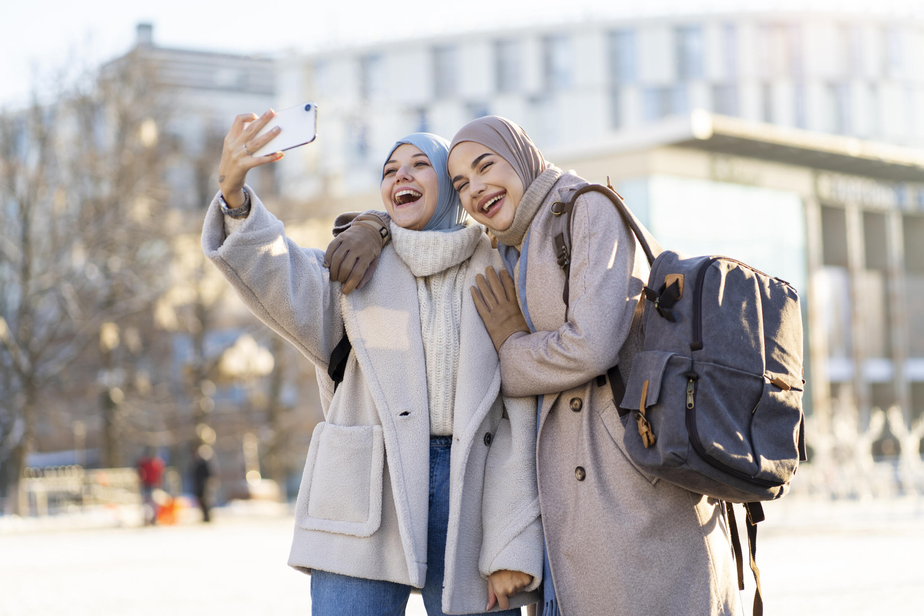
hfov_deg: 23.9
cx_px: 462
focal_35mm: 85
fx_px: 2182
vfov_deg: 16.1
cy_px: 308
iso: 100
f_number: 2.5
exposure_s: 1/400
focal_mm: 85
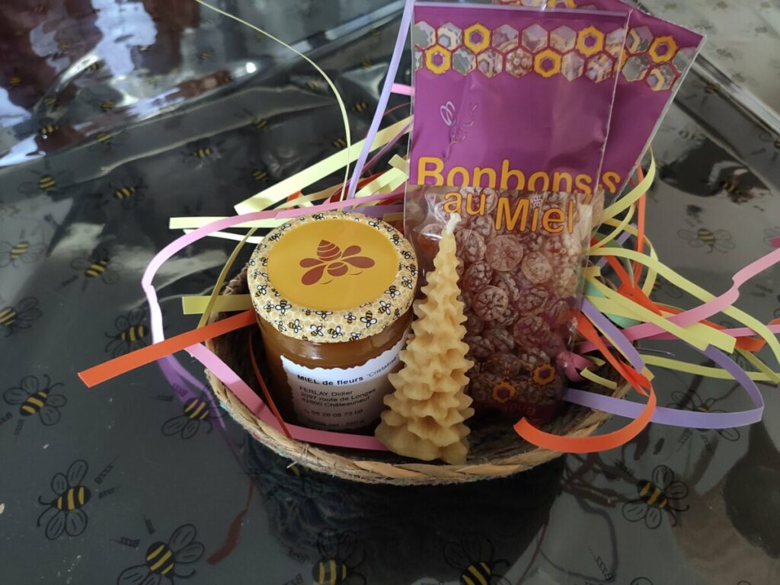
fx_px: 586
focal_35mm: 26
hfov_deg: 67.3
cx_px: 390
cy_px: 292
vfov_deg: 53.1
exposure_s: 1/25
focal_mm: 4.77
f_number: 1.75
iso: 1779
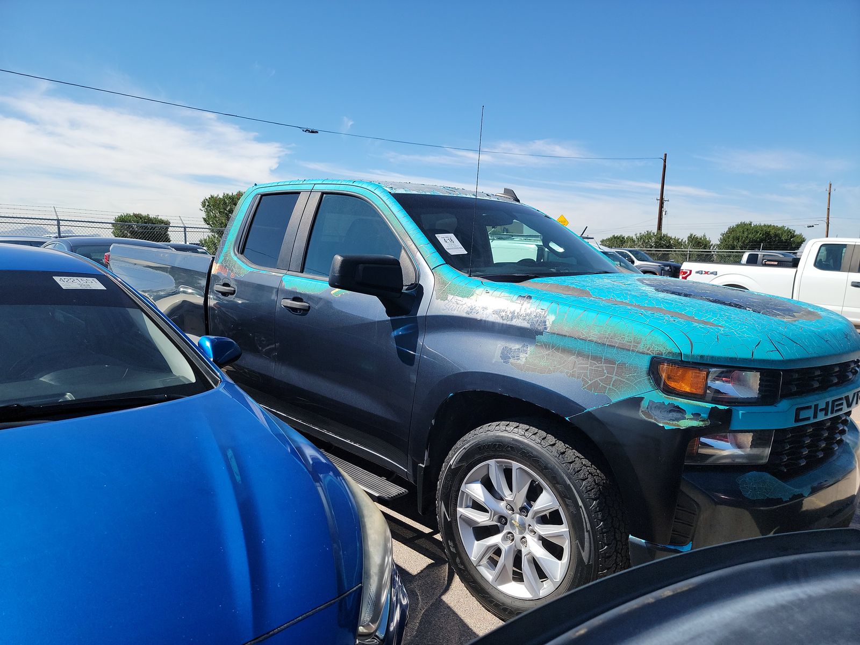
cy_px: 322
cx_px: 430
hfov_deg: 71.6
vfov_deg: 56.8
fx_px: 596
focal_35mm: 24
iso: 50
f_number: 1.8
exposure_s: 1/829
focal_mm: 6.7
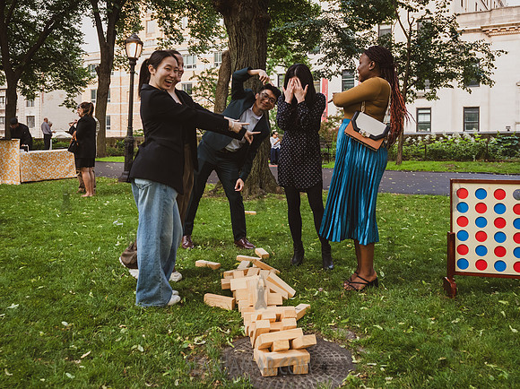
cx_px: 256
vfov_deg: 42.5
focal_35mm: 33
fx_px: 496
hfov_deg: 55.3
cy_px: 141
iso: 1000
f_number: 3.5
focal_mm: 24
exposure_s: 1/250
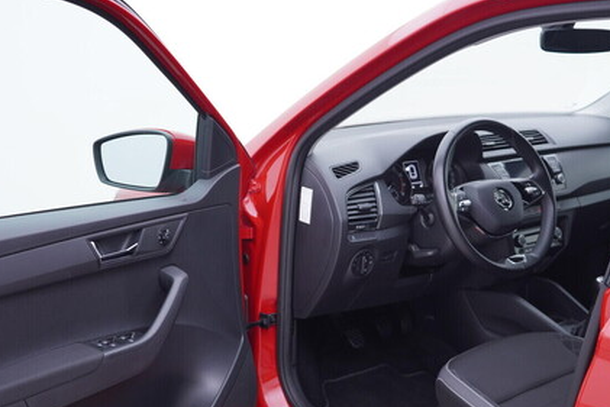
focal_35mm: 47
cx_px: 310
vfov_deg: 28.5
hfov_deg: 41.9
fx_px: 797
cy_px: 261
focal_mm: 24
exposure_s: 1/40
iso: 125
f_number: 2.8
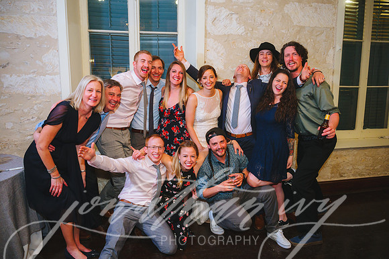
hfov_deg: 65.5
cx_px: 194
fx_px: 302
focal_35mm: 28
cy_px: 130
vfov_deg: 46.4
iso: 2000
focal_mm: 28
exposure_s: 1/80
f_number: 2.8
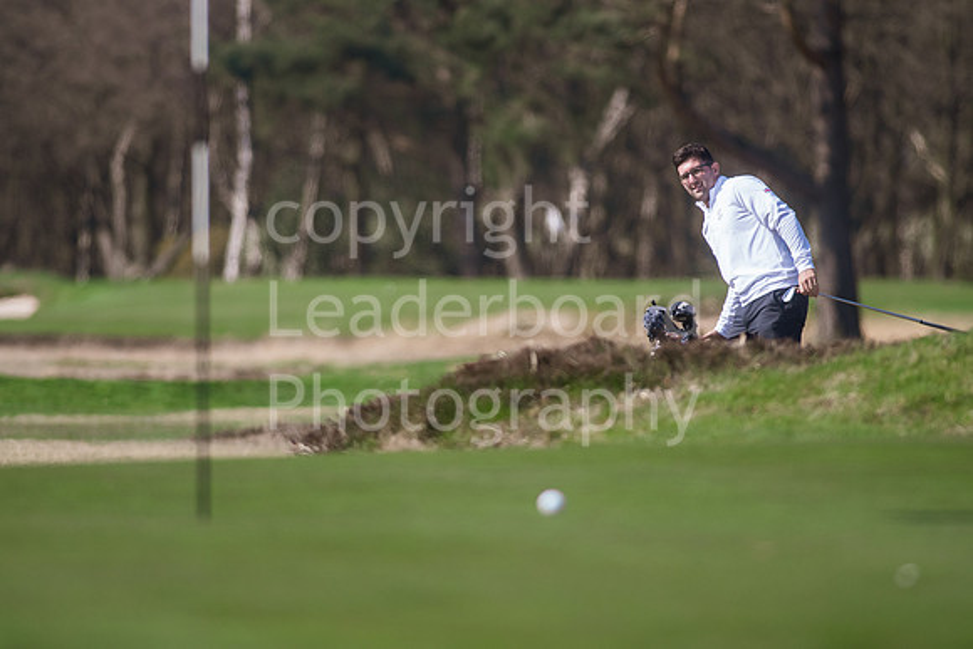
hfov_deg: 4.6
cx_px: 486
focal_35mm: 450
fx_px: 12165
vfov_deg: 3.1
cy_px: 324
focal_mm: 300
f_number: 4
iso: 400
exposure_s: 1/4000
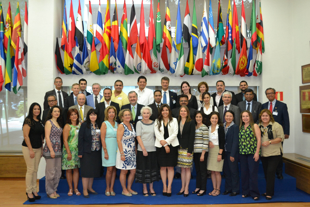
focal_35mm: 36
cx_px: 155
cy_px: 104
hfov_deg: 53.1
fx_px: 310
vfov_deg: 36.9
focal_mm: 24
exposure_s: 1/60
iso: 1600
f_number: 4
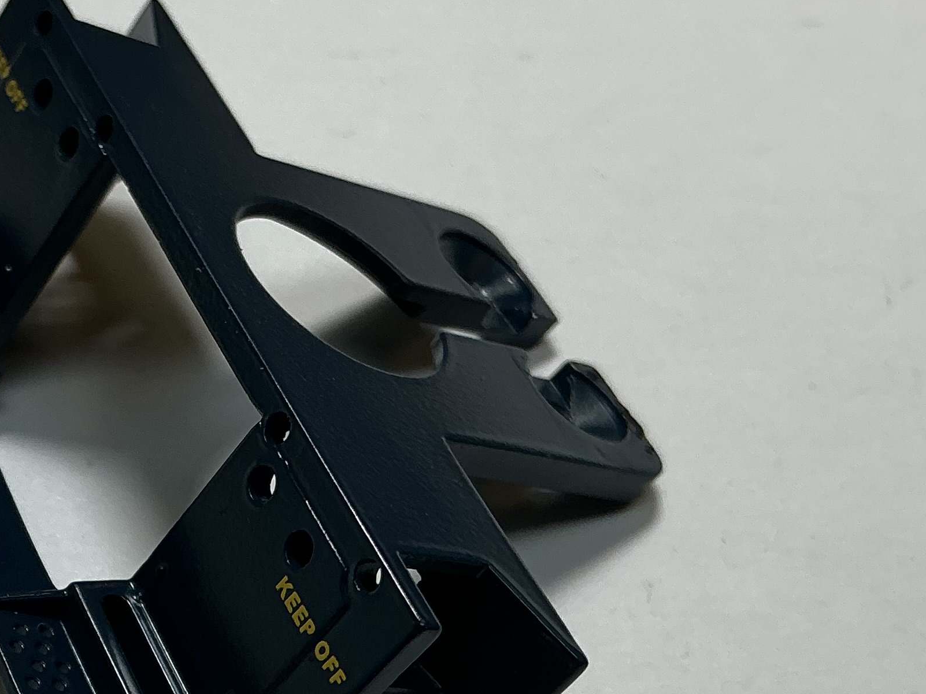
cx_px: 6
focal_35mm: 73
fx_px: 1953
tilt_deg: -55.7
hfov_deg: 25.4
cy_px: 648
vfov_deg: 19.7
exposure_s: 1/215
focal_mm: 3
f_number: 1.8
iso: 20
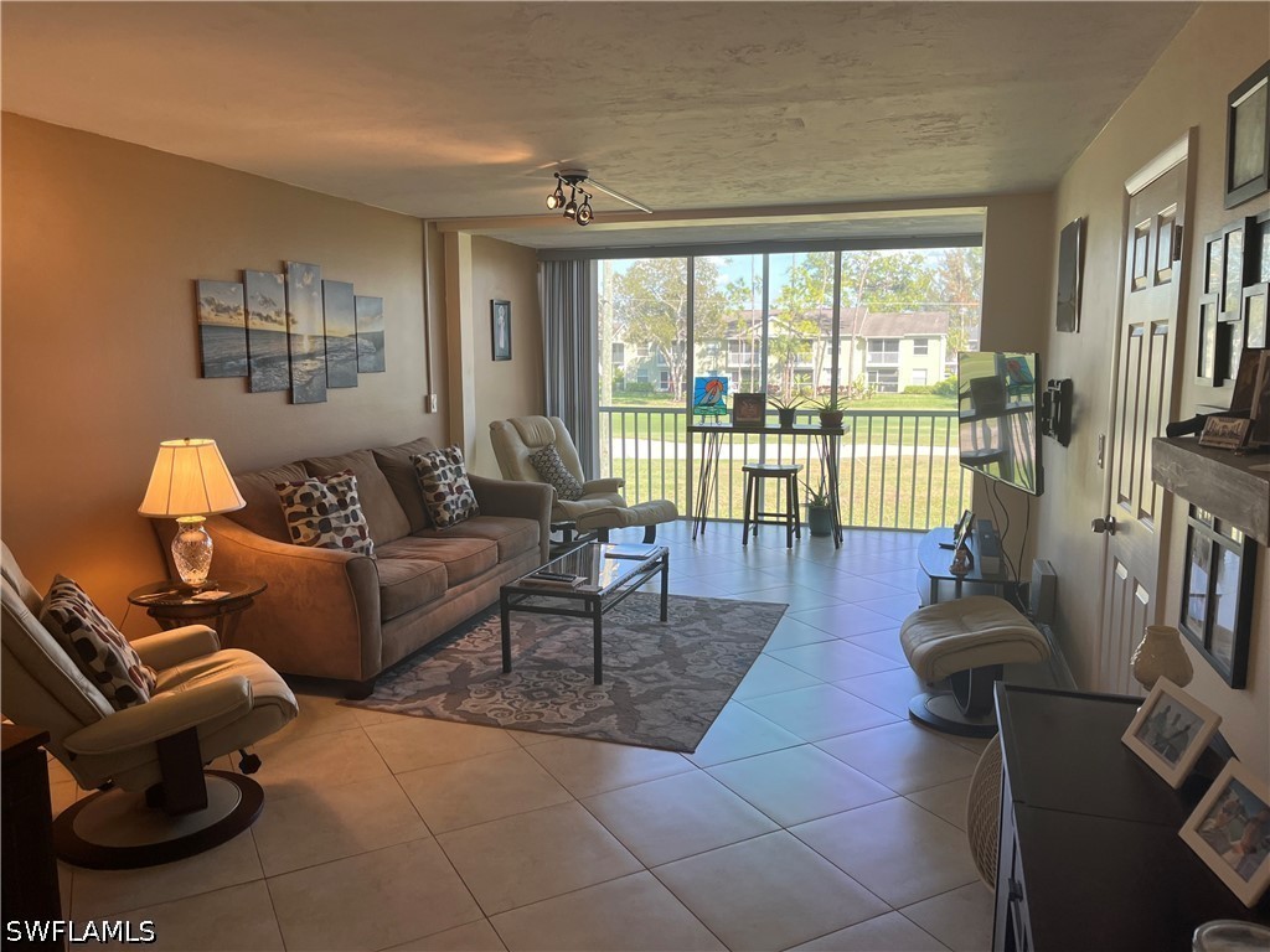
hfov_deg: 67.3
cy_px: 476
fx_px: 954
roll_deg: +0.5
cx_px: 635
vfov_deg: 53.1
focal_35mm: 26
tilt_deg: -7.7
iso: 40
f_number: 1.6
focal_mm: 5.1
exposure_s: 1/120
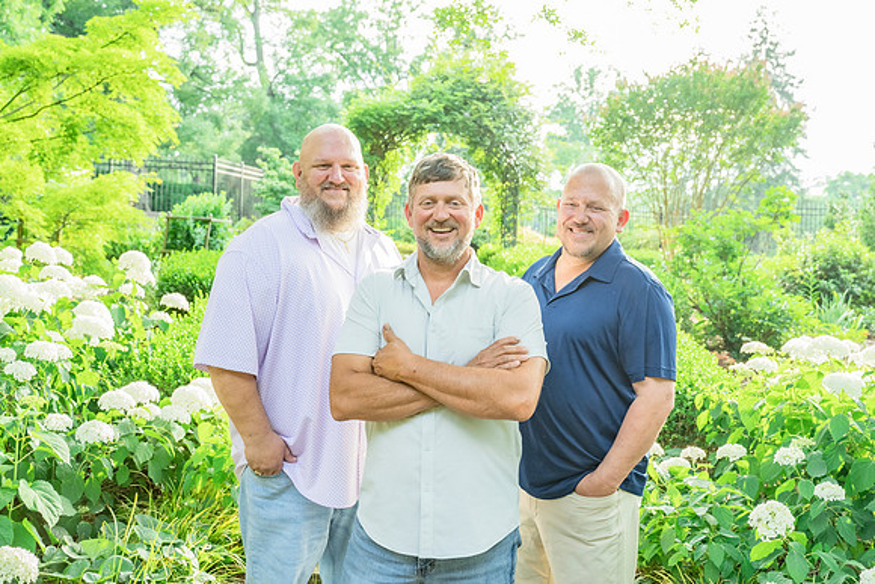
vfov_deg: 37.3
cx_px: 464
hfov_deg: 53.8
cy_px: 221
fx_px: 861
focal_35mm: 35
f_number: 4
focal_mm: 28
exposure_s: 1/160
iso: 640
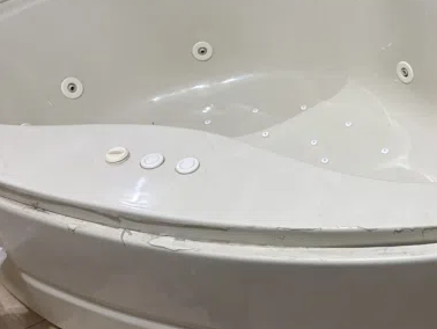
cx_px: 313
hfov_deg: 42.0
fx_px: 556
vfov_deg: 32.8
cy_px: 136
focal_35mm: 44
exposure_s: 1/50
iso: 320
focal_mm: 5.96
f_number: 1.6
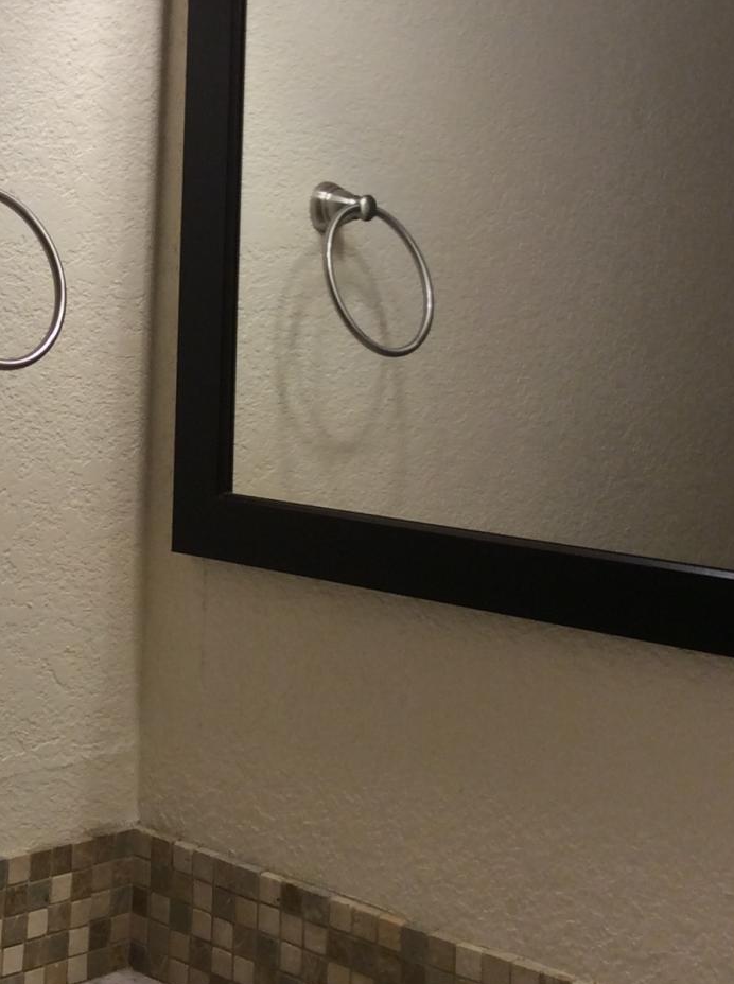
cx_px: 128
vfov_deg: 28.0
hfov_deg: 20.9
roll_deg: -0.5
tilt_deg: -2.1
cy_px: 328
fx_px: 1958
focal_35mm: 69
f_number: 2.4
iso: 32
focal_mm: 3.3
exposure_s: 1/60
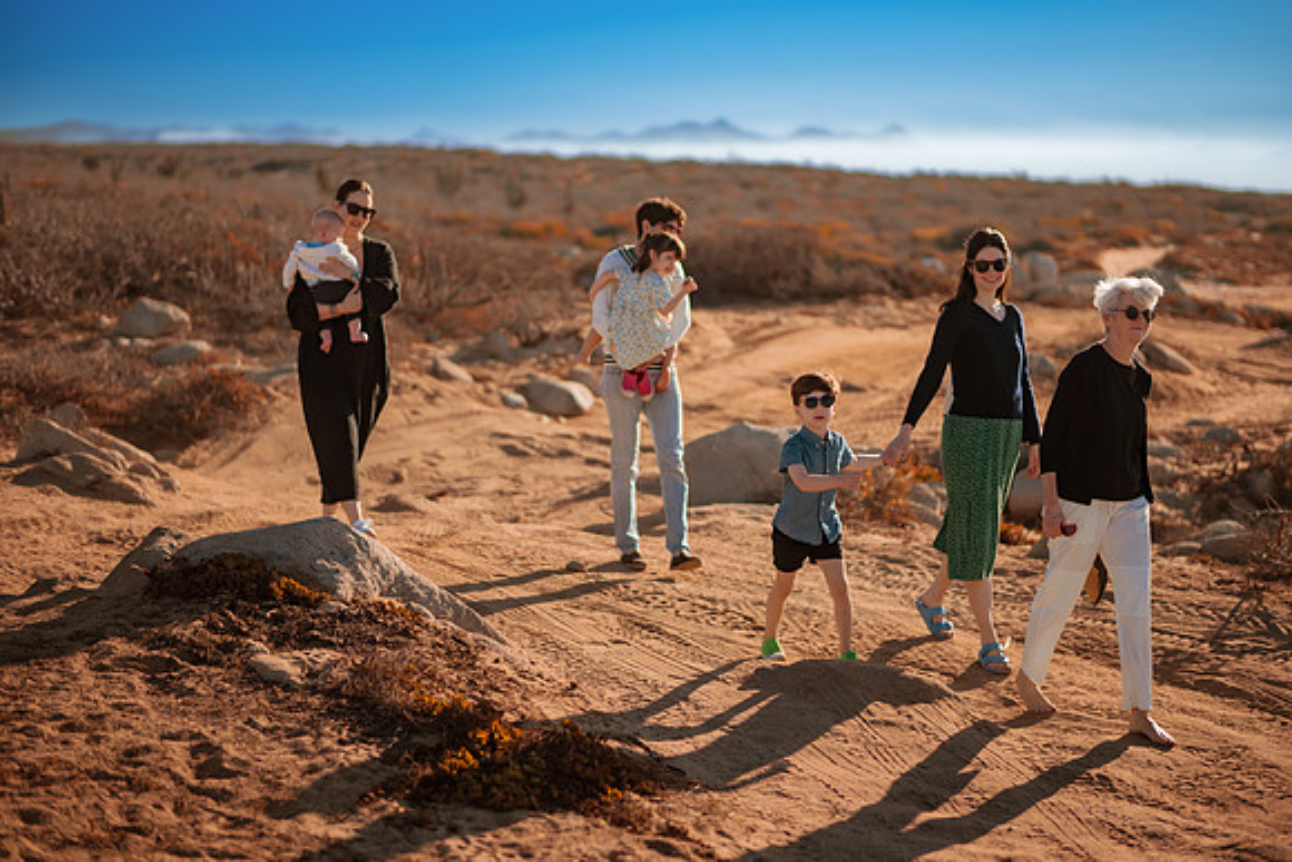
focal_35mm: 58
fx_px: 2082
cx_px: 646
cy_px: 431
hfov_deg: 34.5
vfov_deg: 23.4
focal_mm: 58
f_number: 1.4
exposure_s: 1/8000
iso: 50
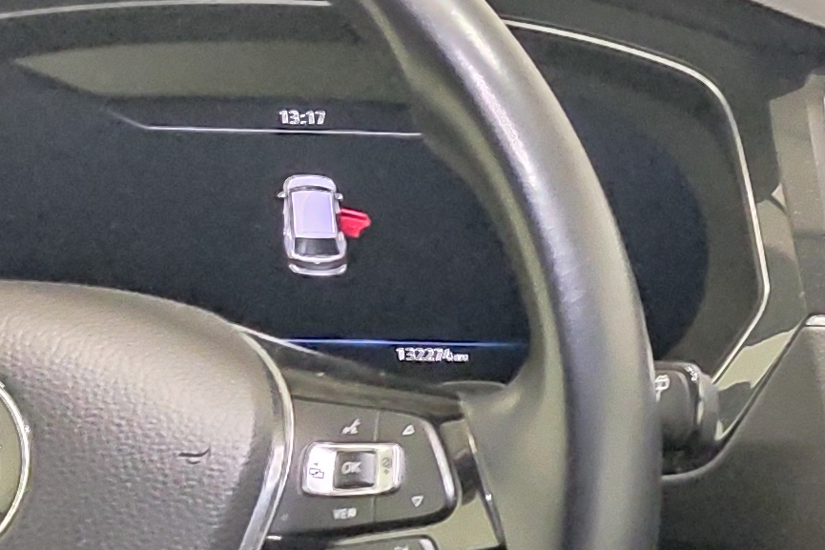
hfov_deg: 15.3
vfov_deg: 10.6
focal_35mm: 125
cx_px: 1185
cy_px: 831
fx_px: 2865
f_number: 1.79
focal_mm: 4.74
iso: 1704
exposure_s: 1/33
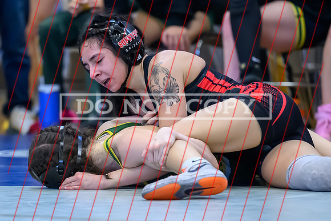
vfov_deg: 3.6
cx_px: 107
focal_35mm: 383
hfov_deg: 5.4
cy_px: 152
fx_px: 3518
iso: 8000
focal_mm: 200
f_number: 2.8
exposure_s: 1/640
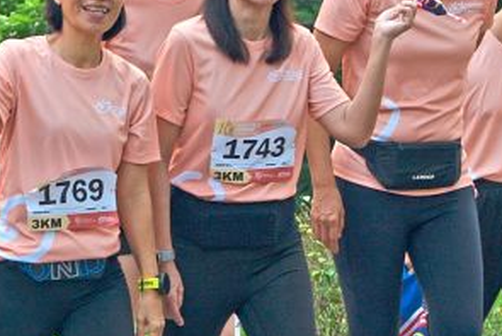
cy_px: 78
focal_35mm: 277
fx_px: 3864
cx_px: -271
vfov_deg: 5.0
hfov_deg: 7.3
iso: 400
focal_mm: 66
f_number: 6.3
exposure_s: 1/250
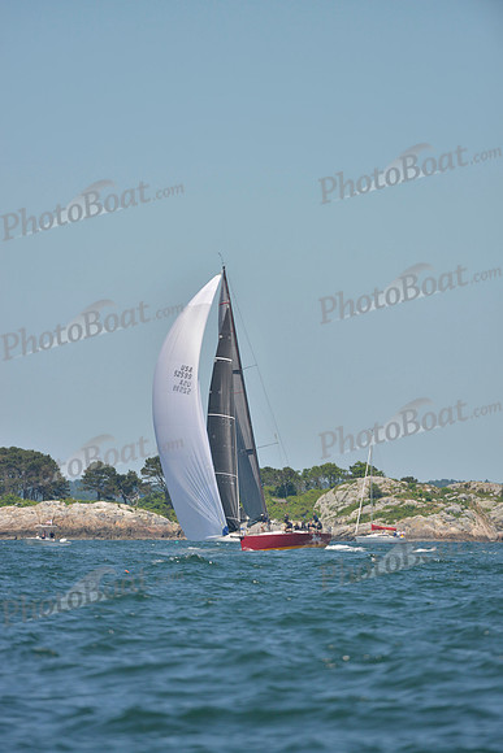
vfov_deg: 5.2
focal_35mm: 400
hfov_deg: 3.4
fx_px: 8378
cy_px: 376
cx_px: 252
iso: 280
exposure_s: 1/2000
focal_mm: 400
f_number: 5.6
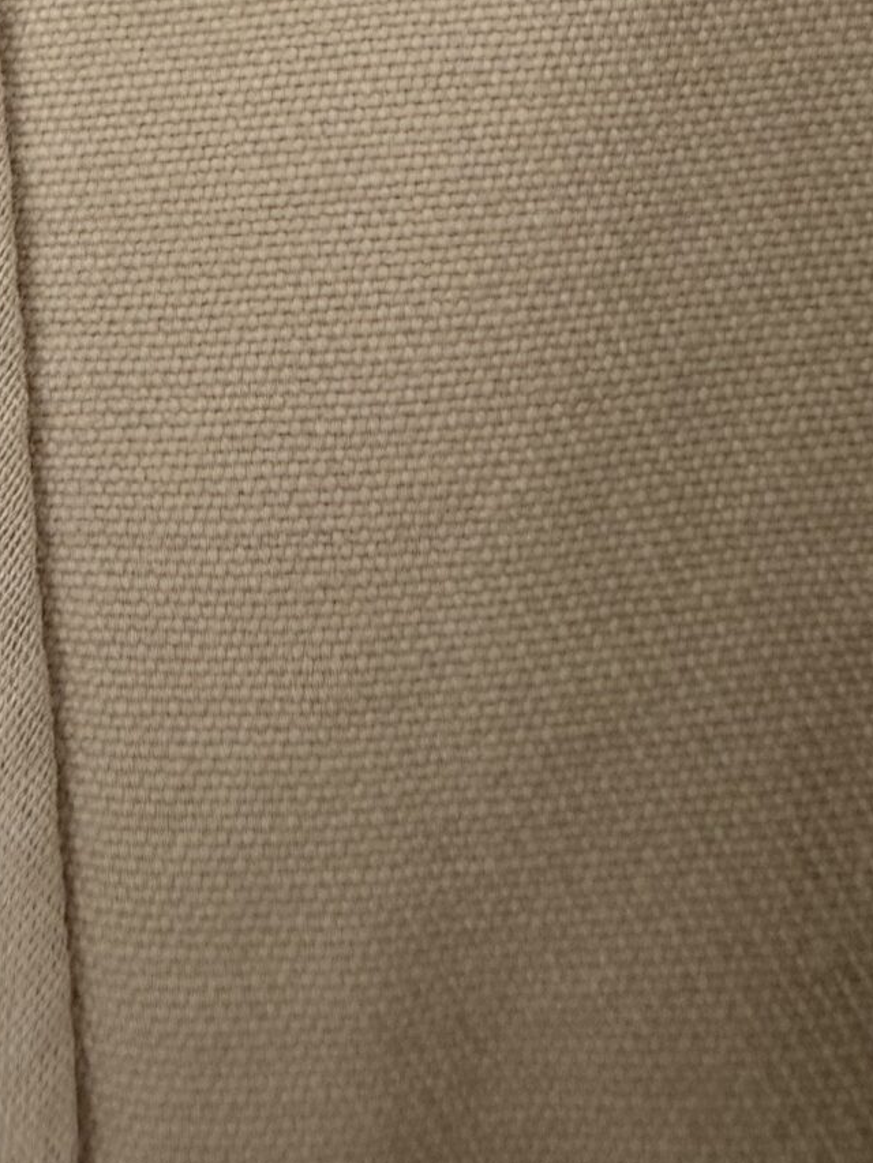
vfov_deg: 23.8
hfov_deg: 19.6
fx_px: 2420
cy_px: -345
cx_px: -82
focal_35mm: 72
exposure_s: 1/121
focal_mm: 2.22
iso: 64
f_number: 2.2
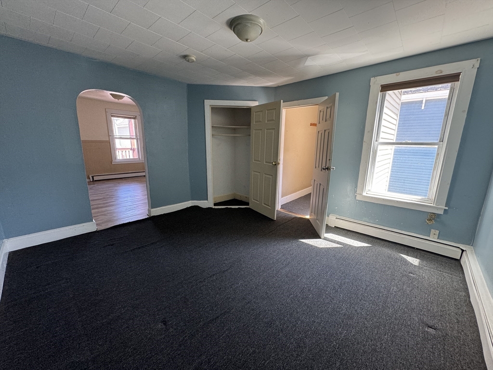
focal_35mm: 14
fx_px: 199
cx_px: 246
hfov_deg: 102.1
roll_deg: -0.3
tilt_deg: -15.0
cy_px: 185
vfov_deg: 85.7
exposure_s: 1/99
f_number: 2.2
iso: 160
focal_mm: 2.22
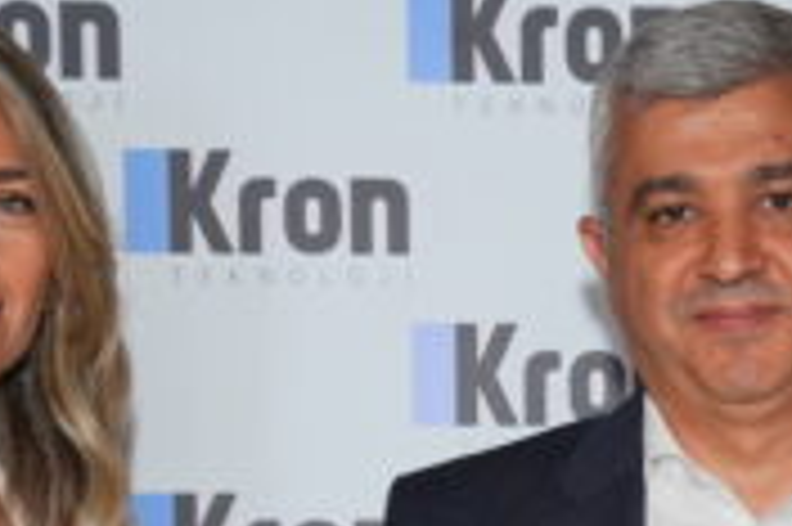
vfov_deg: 6.4
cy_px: 805
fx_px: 4616
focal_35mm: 210
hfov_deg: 9.7
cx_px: 808
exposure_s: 1/160
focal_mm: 60
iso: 2000
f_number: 4.5
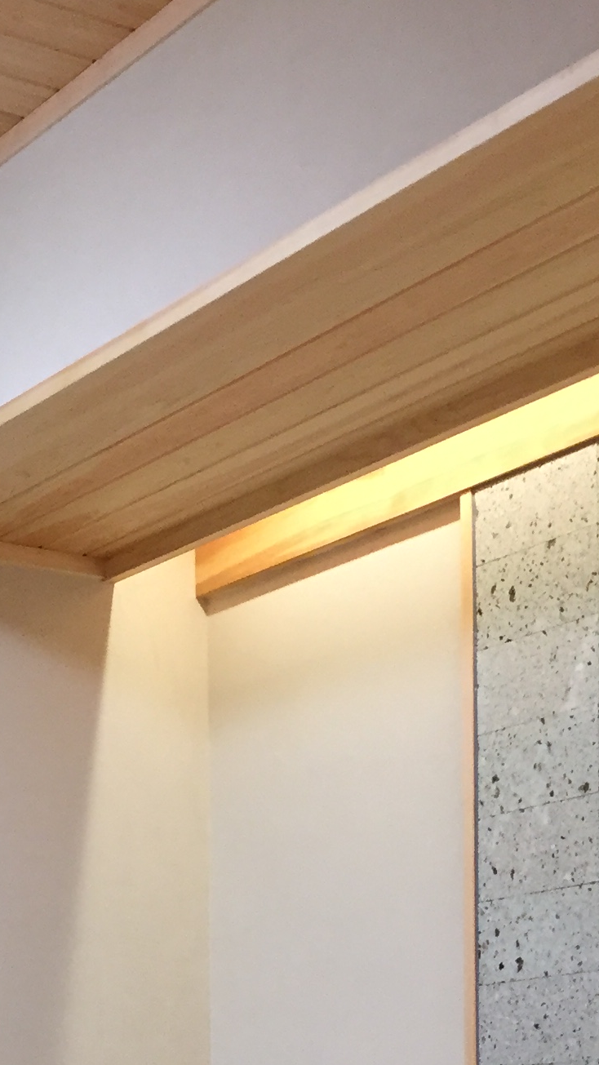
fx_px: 2231
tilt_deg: +0.1
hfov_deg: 15.1
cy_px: 1203
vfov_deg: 24.8
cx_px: 50
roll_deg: +0.3
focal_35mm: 79
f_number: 2.2
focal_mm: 4.15
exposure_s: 1/30
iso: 125
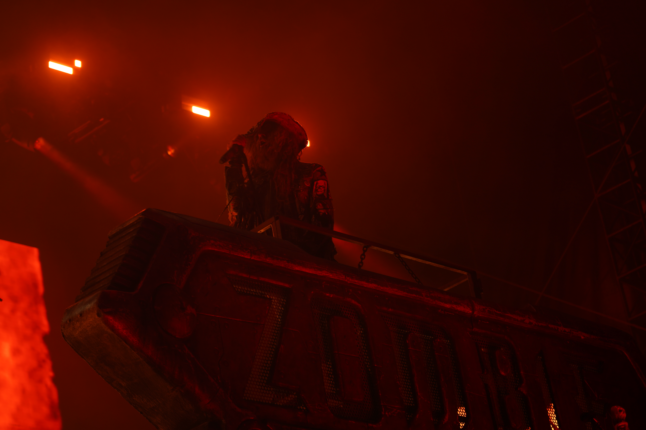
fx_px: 1884
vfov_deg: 13.0
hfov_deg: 19.5
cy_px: 215
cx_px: 323
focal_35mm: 105
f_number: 4
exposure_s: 1/125
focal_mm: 105
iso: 160
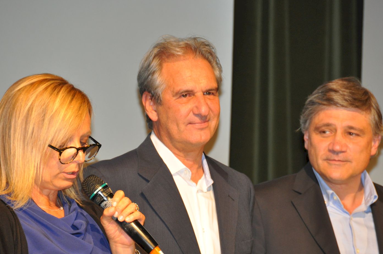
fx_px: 3678
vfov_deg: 4.0
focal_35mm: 346
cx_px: 207
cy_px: 132
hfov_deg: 6.0
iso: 800
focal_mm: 200
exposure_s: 1/60
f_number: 5.6
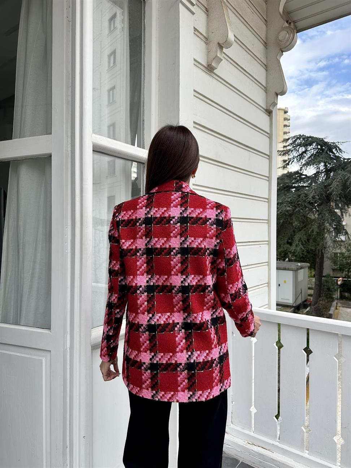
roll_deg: -2.4
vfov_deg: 71.6
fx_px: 324
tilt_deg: +0.1
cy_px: 234
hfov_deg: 56.8
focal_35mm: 24
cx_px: 176
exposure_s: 1/580
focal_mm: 6.86
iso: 80
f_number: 1.78
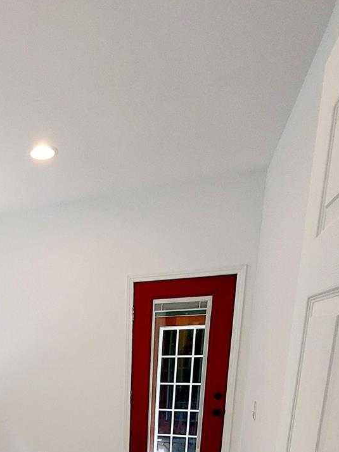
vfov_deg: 51.1
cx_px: 38
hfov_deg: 45.4
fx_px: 366
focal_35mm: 28
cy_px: 451
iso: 100
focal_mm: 1.74
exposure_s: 1/60.2
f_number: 2.2
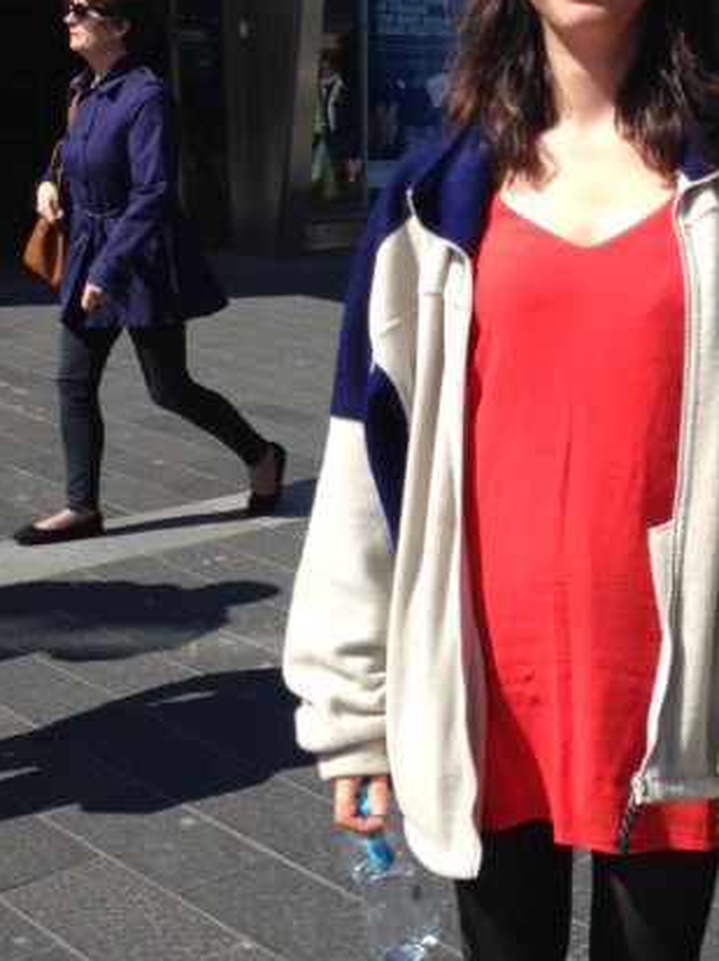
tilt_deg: -13.5
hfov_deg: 22.4
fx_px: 1775
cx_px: 619
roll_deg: -1.2
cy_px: 442
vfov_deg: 30.3
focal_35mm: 64
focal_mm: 4.12
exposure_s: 1/1261
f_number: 2.4
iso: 50
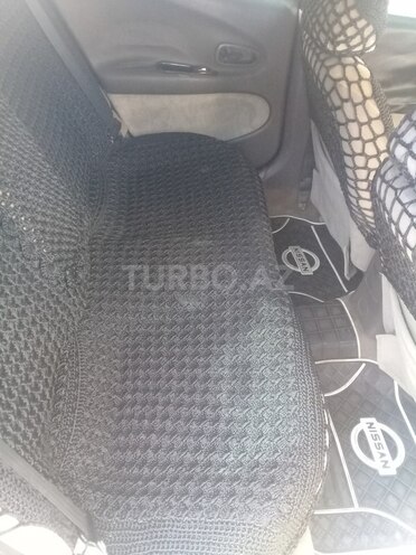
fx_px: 497
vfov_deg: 58.4
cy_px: 278
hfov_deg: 45.4
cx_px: 208
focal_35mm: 31
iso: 160
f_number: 2.2
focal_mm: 3.3
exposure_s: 1/33
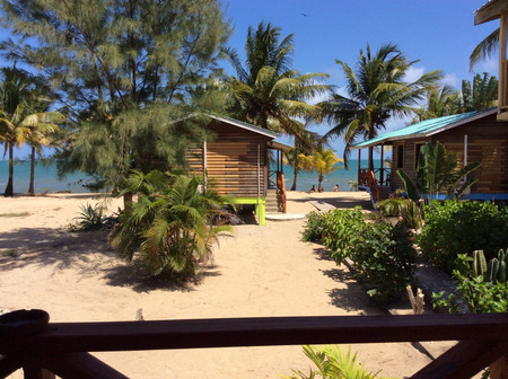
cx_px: 254
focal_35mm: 33
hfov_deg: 55.4
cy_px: 190
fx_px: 484
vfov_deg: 42.8
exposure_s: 1/1789
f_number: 2.4
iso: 32
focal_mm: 3.3
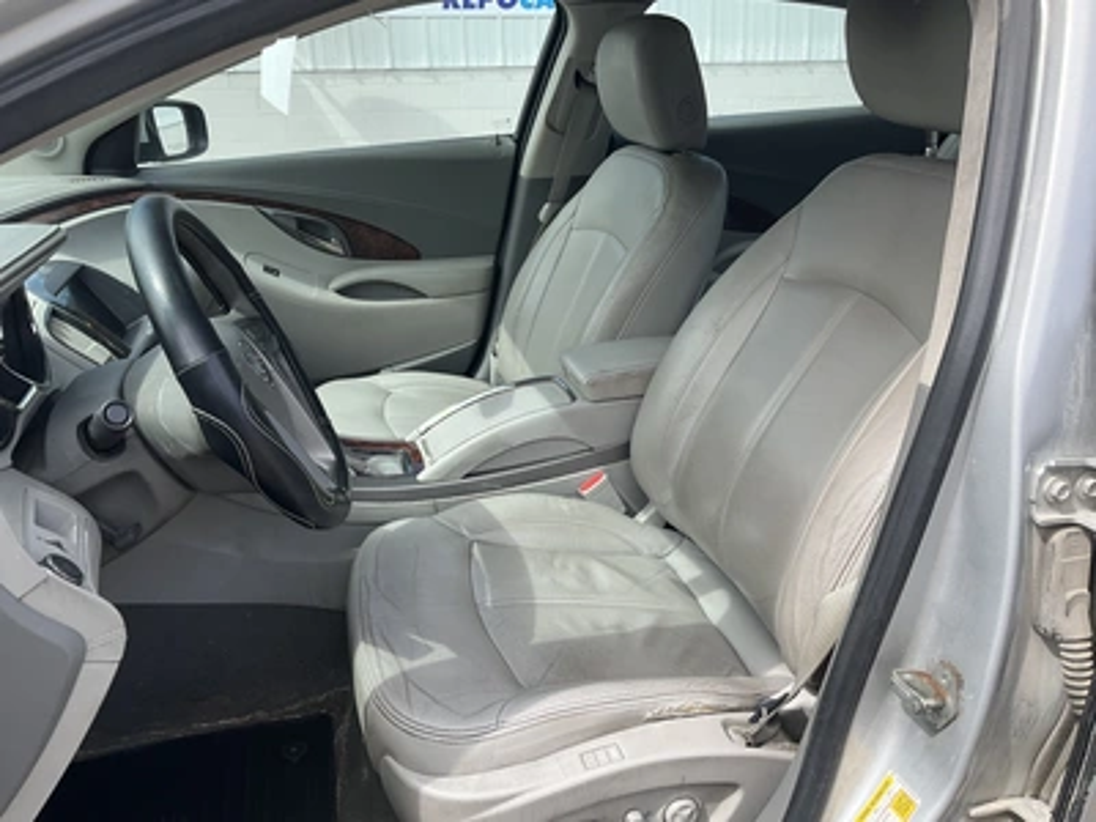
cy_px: 411
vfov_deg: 48.2
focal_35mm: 29
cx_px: 548
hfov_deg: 61.7
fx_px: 918
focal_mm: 3
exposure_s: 1/519
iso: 25
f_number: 1.8
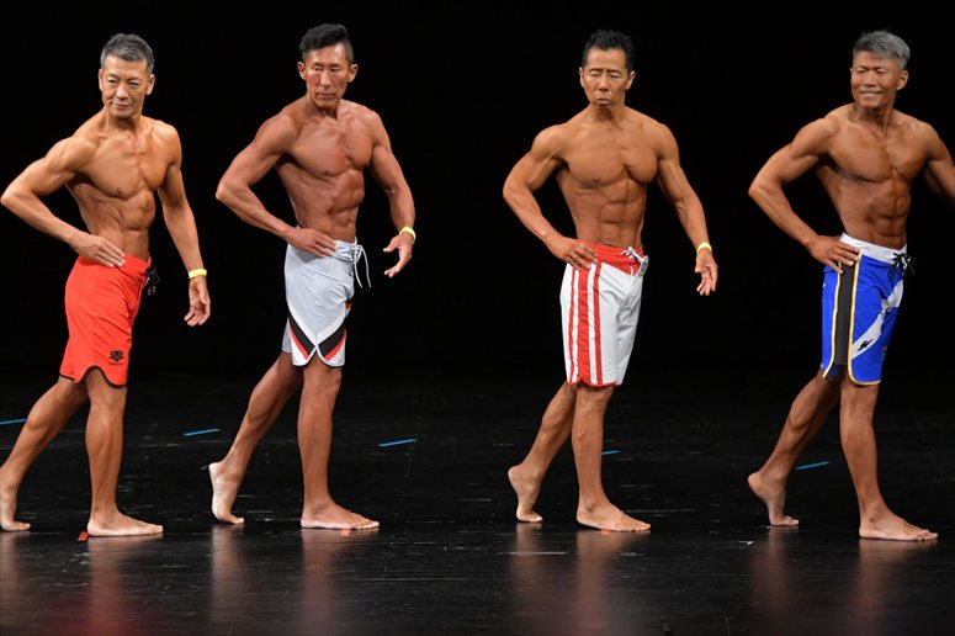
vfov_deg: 5.4
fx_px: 6761
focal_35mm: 255
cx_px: 478
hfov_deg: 8.1
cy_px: 318
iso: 3200
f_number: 5.6
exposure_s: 1/400
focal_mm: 170
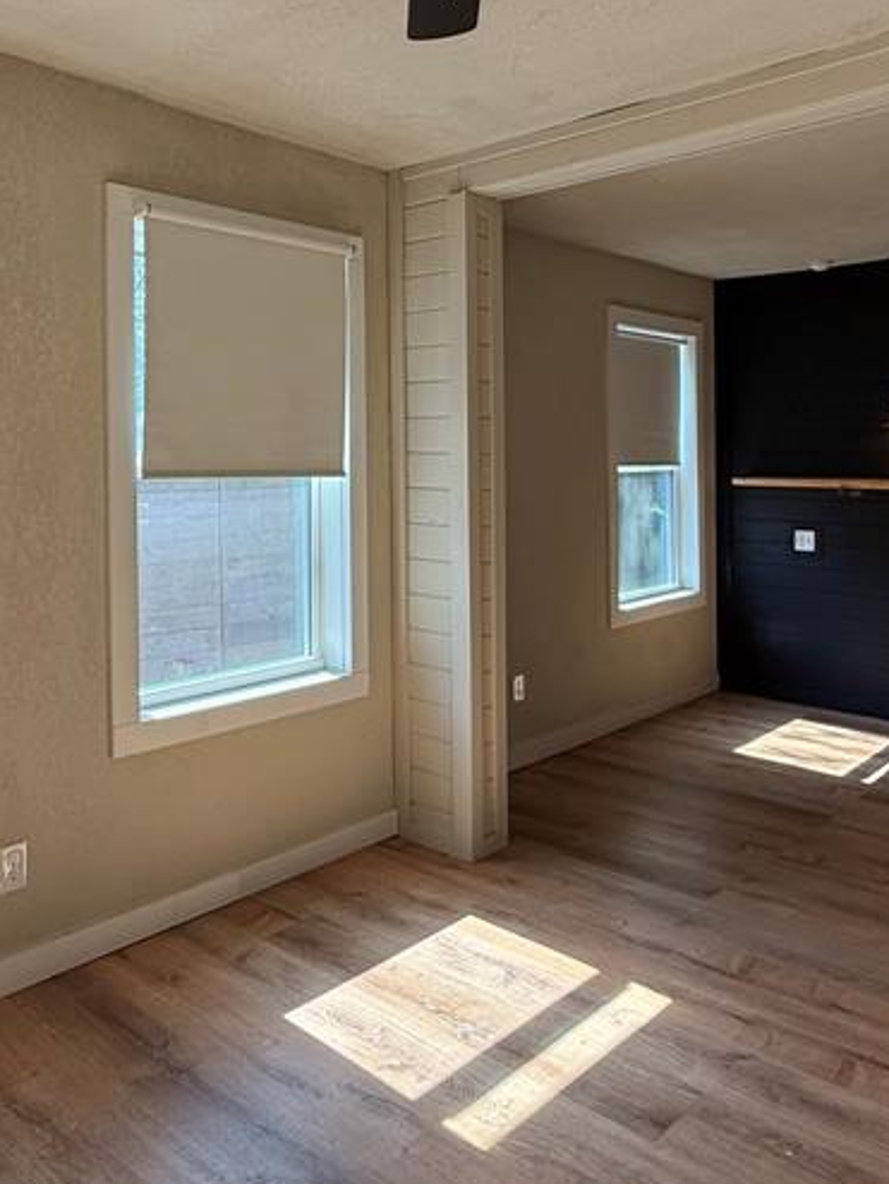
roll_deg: +0.5
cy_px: 451
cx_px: 343
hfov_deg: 47.9
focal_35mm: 29
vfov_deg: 60.9
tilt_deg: +0.0
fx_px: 992
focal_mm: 2.22
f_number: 2.2
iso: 100
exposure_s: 1/120
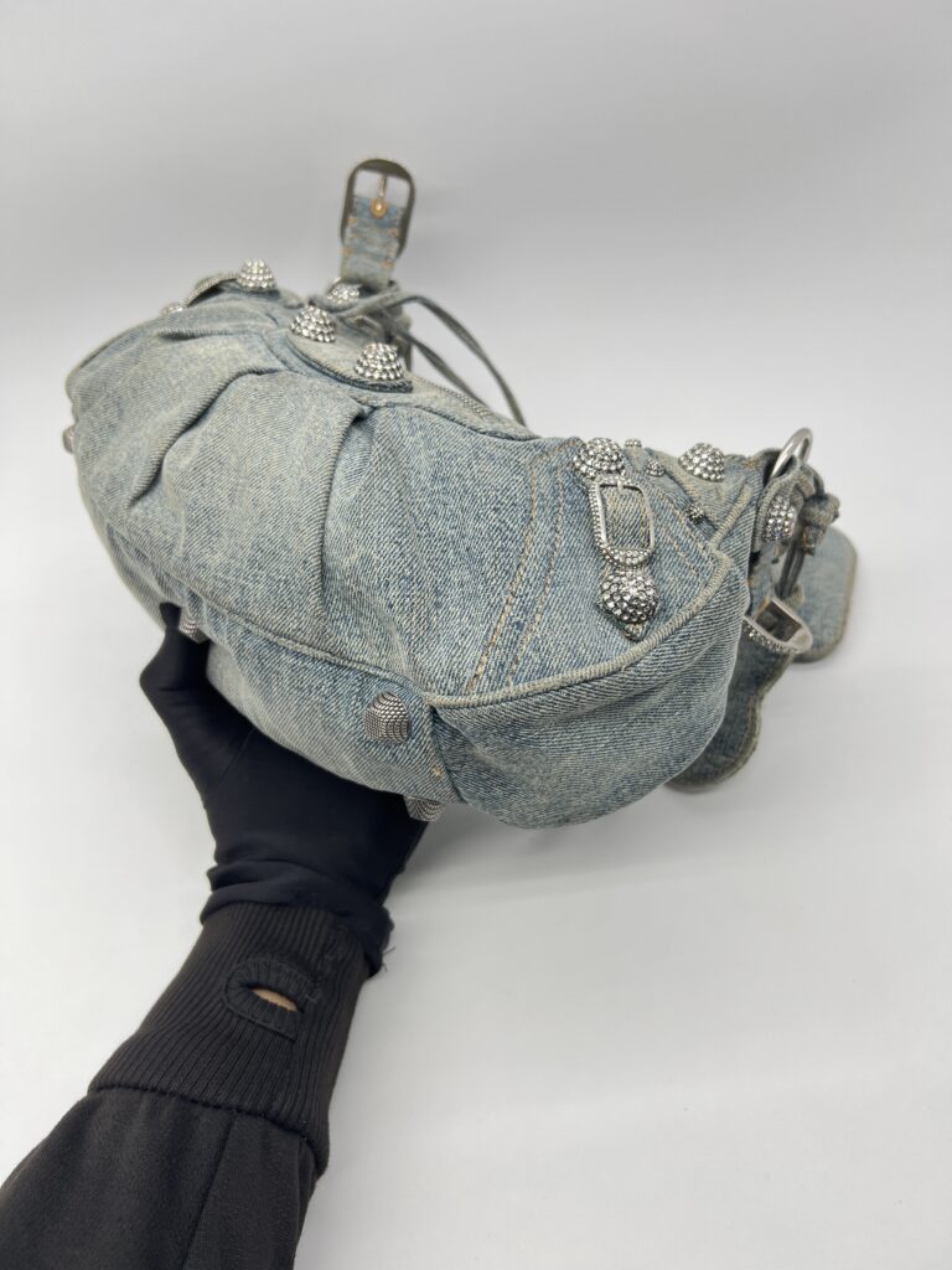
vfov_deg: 67.3
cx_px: 476
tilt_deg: -40.5
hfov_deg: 53.1
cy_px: 635
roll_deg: +7.1
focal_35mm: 26
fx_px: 953
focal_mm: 5.7
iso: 50
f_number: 1.5
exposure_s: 1/100
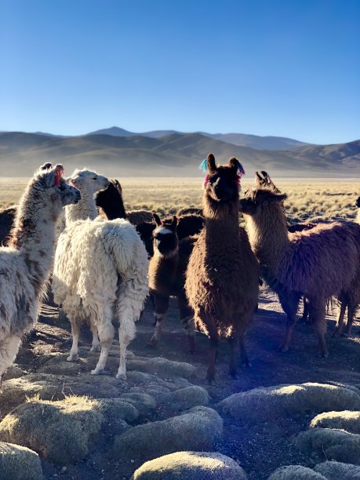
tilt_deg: -5.5
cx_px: 180
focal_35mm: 52
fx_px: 721
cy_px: 240
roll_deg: -1.2
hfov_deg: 28.0
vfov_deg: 36.8
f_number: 2.4
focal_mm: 6
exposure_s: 1/212
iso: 16
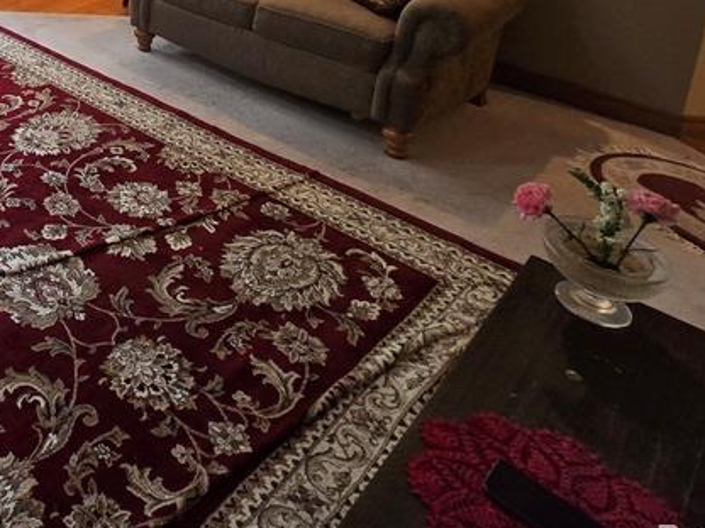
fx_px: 652
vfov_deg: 35.9
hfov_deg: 45.4
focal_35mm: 32
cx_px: -39
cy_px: -85
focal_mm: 2.2
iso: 160
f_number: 2.2
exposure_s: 1/60
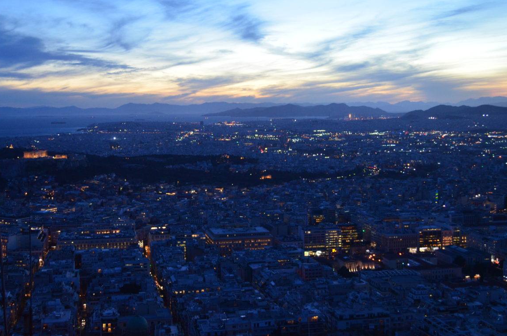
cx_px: 227
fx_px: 703
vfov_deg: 26.9
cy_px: 158
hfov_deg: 39.6
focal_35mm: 50
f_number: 4.5
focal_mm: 30
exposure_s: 1/30
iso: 1000
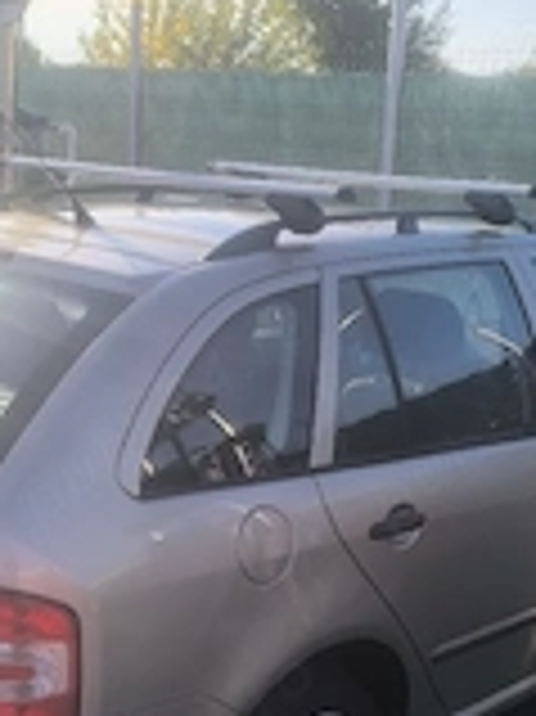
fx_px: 1199
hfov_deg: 25.2
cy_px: 468
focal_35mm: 58
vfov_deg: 33.0
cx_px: 257
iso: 50
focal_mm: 6.14
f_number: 1.65
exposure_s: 1/909
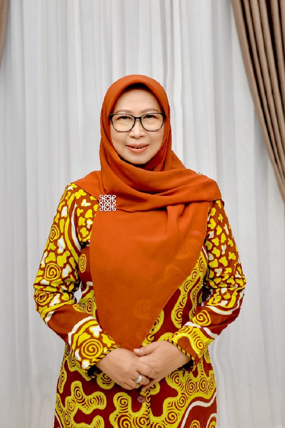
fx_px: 594
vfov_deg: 39.6
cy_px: 214
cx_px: 142
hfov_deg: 27.0
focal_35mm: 50
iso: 200
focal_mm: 50
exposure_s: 1/125
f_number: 3.2
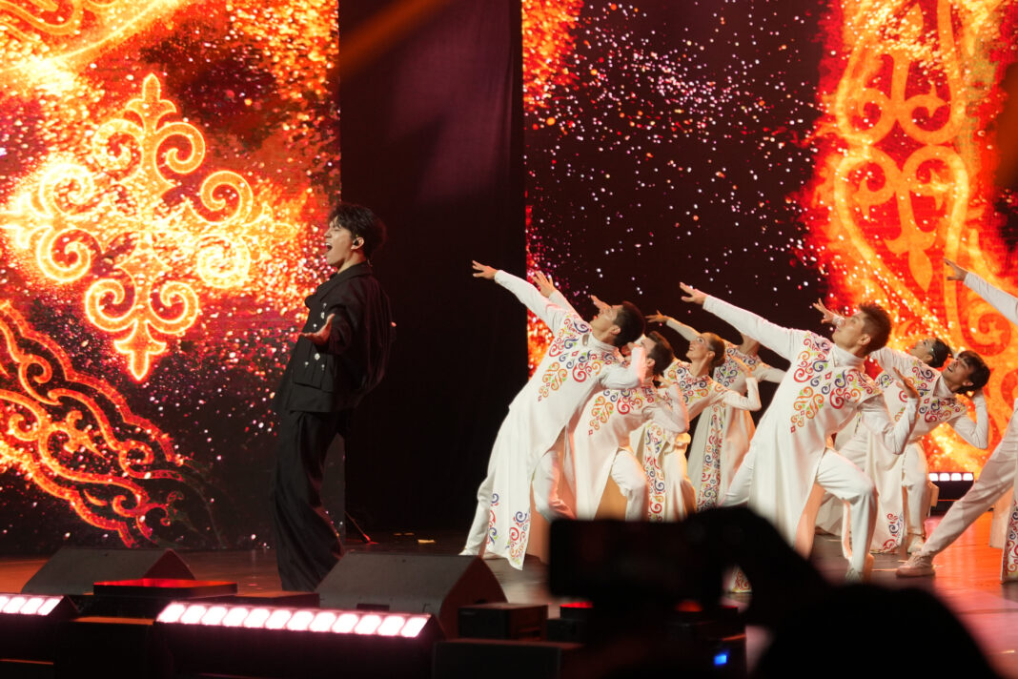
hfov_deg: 22.6
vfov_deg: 15.2
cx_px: 509
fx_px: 2545
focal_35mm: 90
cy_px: 340
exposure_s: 1/250
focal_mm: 60
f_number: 2.8
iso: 1600
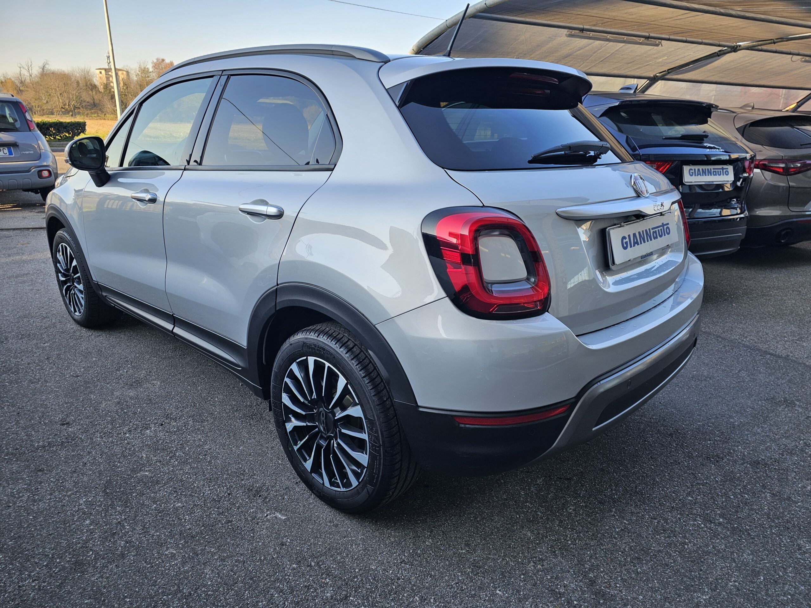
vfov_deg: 58.9
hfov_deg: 73.9
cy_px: 304
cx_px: 406
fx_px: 539
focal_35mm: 23
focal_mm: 6.3
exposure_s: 1/107
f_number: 1.7
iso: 10
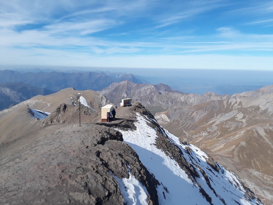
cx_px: 136
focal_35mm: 28
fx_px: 221
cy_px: 102
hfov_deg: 63.4
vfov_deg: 49.7
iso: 40
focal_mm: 2.9
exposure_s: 1/1724
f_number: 1.9
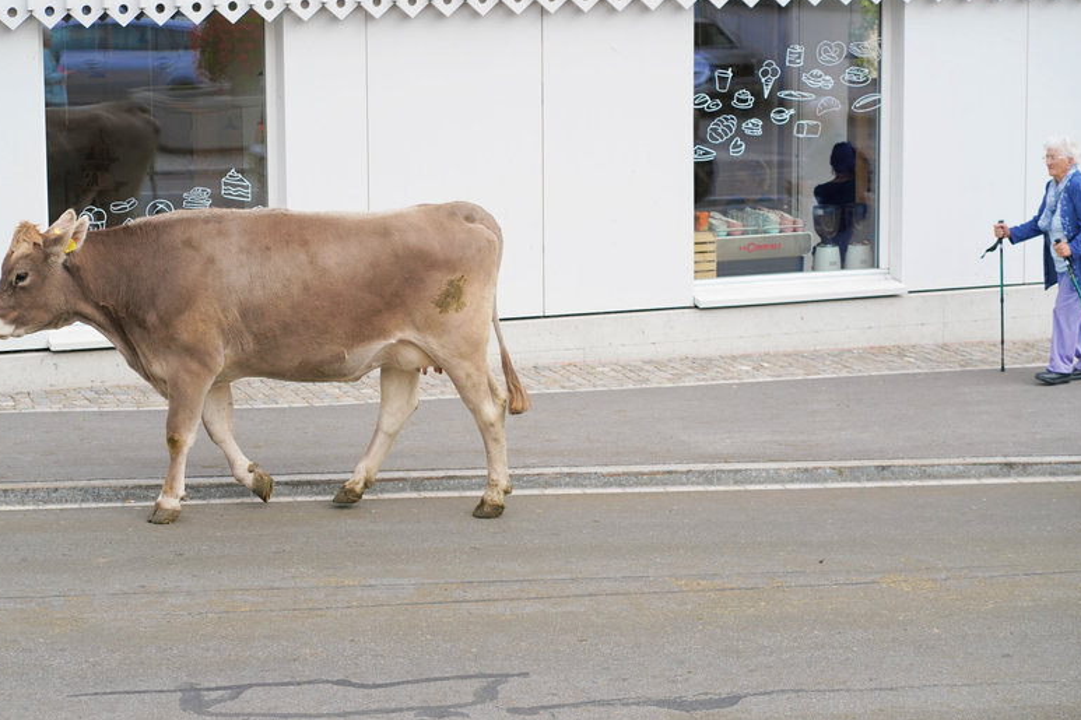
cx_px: 474
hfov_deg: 20.6
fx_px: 2972
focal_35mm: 99
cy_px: 315
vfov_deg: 13.8
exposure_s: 1/1000
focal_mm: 85
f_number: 5
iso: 500
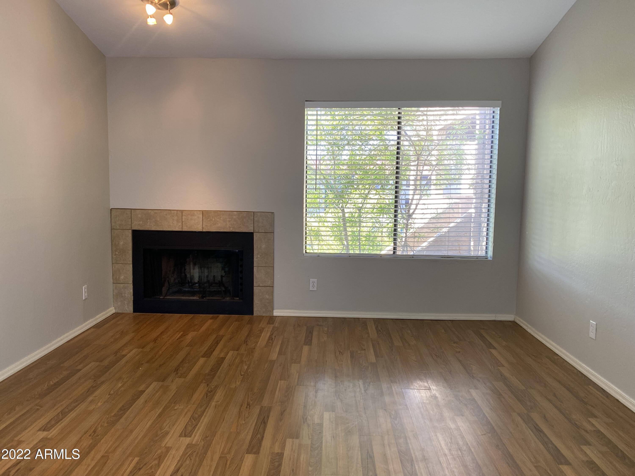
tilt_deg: -7.1
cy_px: 238
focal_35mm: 26
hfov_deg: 67.3
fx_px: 477
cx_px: 318
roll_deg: -0.8
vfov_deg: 53.1
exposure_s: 1/60
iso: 80
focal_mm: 4.25
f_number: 1.8
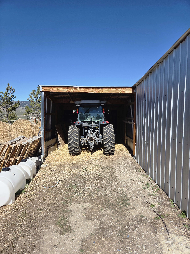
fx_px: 168
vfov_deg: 73.9
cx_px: 95
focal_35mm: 23
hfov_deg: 58.9
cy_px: 127
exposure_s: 1/5862
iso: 80
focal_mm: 5.4
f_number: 1.8
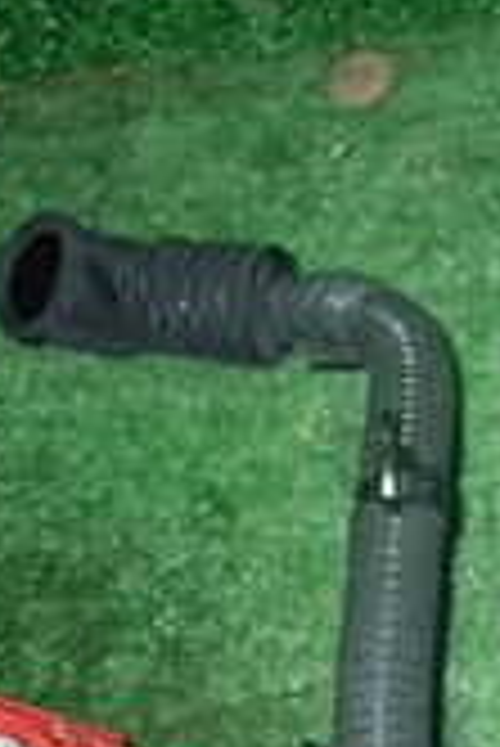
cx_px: 1212
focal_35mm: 94
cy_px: 450
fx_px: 1954
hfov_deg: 11.8
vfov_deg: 21.6
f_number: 5.6
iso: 800
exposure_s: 1/30
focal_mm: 4.5
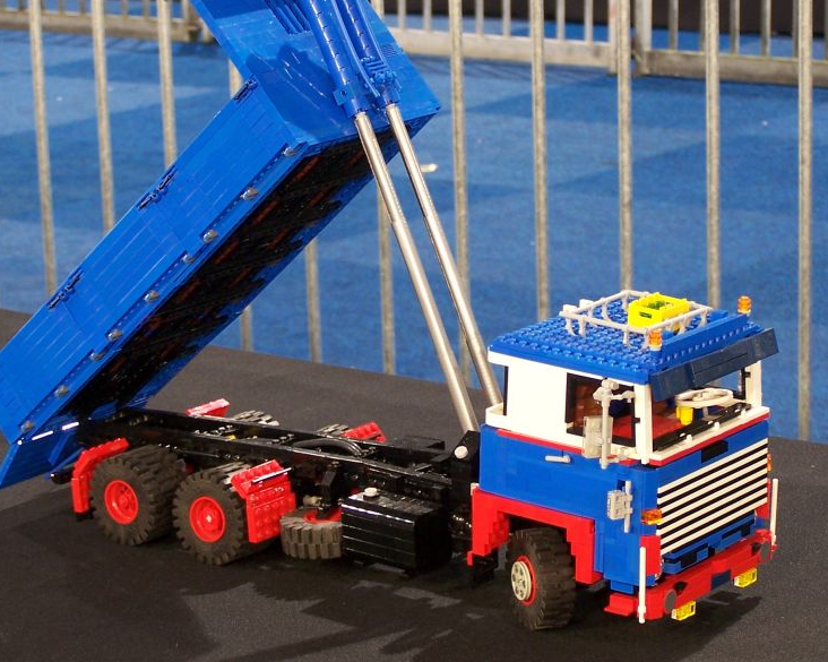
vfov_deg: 13.7
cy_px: 255
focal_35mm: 112
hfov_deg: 17.2
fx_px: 2744
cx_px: 421
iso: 80
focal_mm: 13.7
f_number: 3.2
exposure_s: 1/2
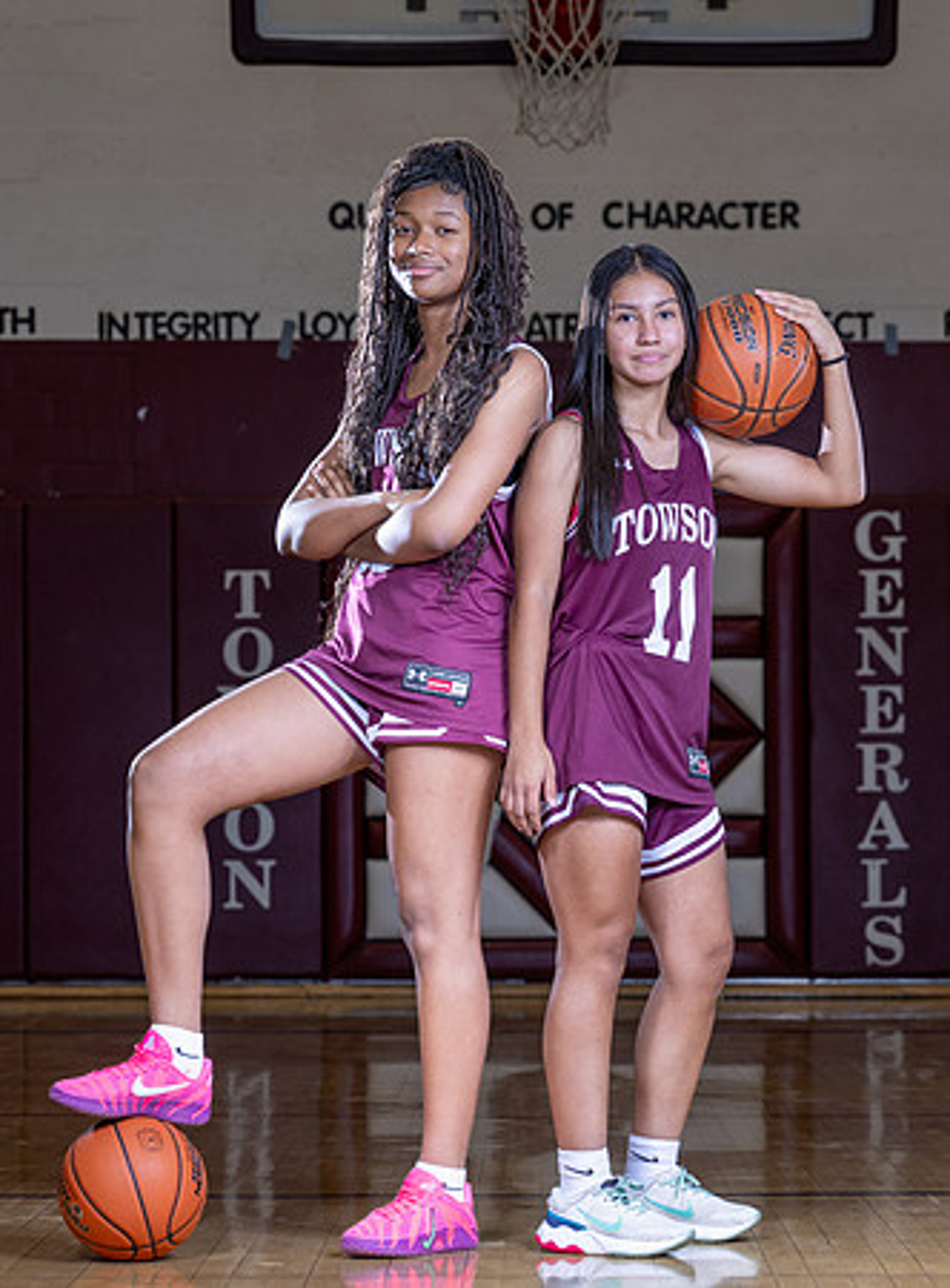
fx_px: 4300
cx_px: 606
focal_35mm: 116
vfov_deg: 17.0
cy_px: 644
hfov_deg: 12.6
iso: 160
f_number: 5
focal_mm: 80
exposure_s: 1/160
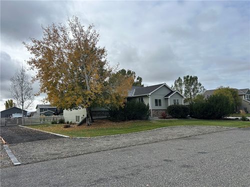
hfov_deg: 67.3
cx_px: 125
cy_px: 94
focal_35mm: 26
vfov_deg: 53.1
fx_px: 188
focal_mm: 5.7
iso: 50
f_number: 1.5
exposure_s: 1/3968
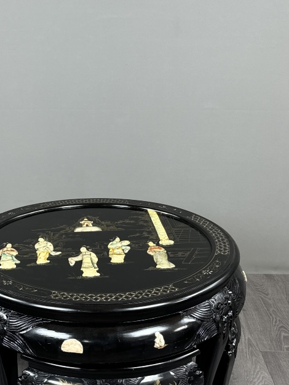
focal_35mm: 46
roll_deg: +0.5
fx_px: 512
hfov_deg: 31.3
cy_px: 293
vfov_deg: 40.0
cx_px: 98
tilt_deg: -25.0
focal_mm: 6.76
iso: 125
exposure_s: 1/100
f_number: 1.78
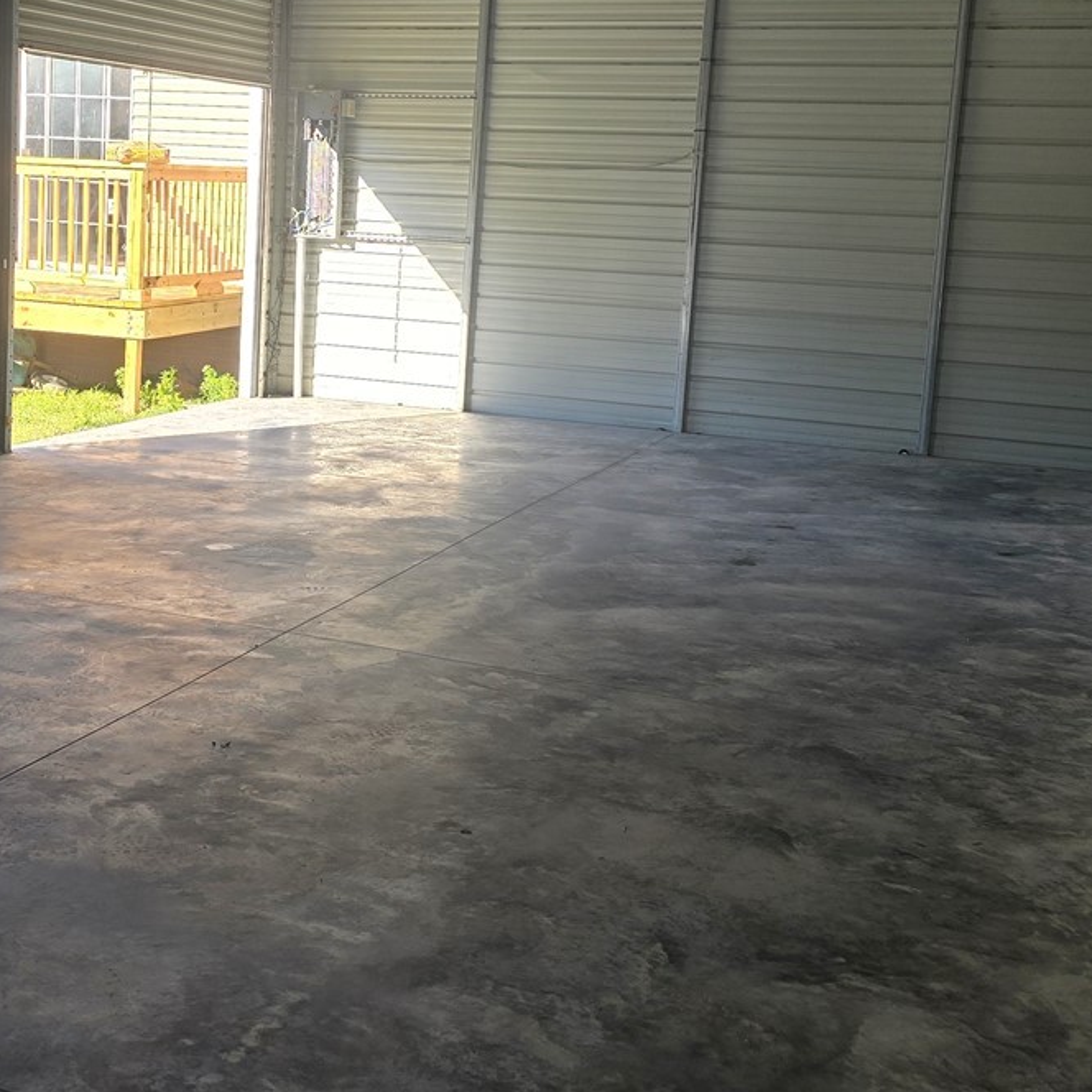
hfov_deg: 34.1
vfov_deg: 34.4
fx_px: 1749
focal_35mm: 49
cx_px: 301
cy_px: 370
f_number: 1.7
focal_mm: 6.3
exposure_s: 1/180
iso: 20
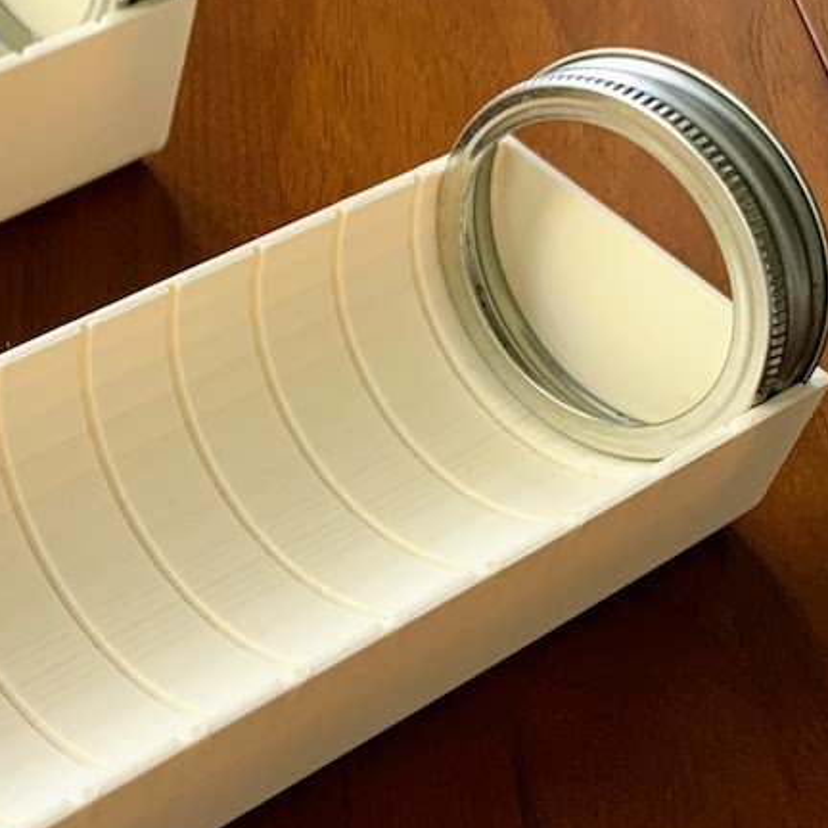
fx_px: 1867
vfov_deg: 25.0
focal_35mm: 69
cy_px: 429
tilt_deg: -47.4
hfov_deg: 23.0
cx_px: -153
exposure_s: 1/122
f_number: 1.8
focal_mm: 4.25
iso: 40
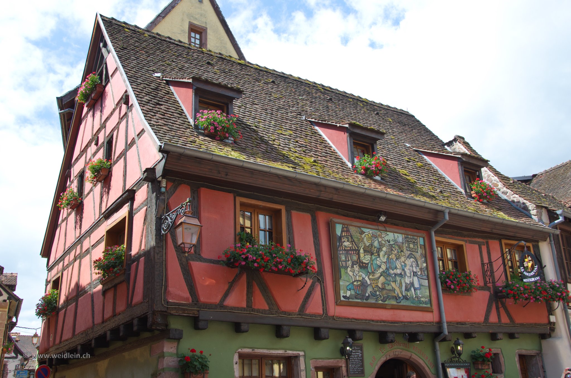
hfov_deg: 53.2
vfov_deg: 36.7
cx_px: 286
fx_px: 570
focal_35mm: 36
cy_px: 189
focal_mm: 24
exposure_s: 1/160
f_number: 7.1
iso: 100
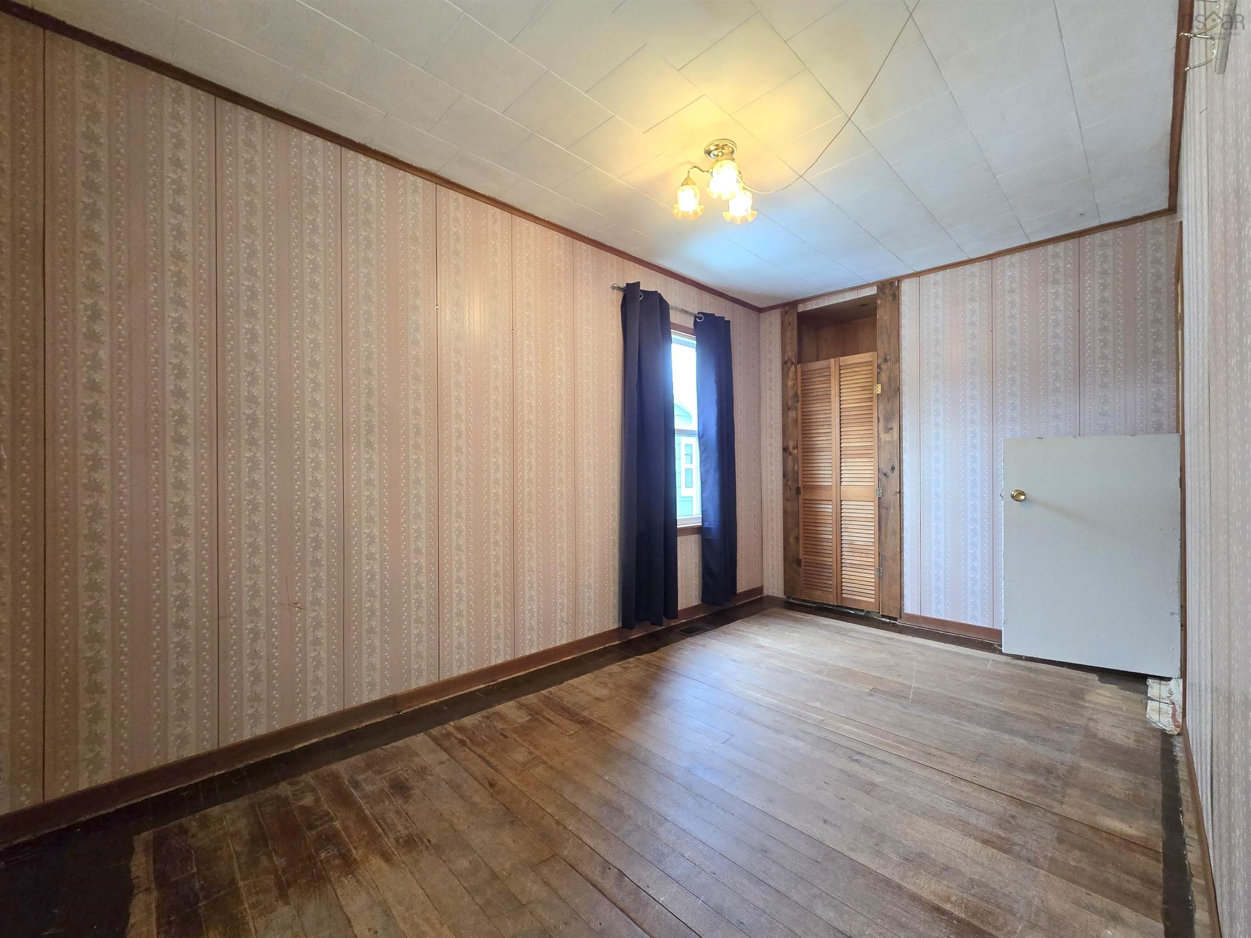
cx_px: 626
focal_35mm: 13
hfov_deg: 106.2
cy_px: 469
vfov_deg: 89.9
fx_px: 470
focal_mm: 2.2
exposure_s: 1/60
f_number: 2.2
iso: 250
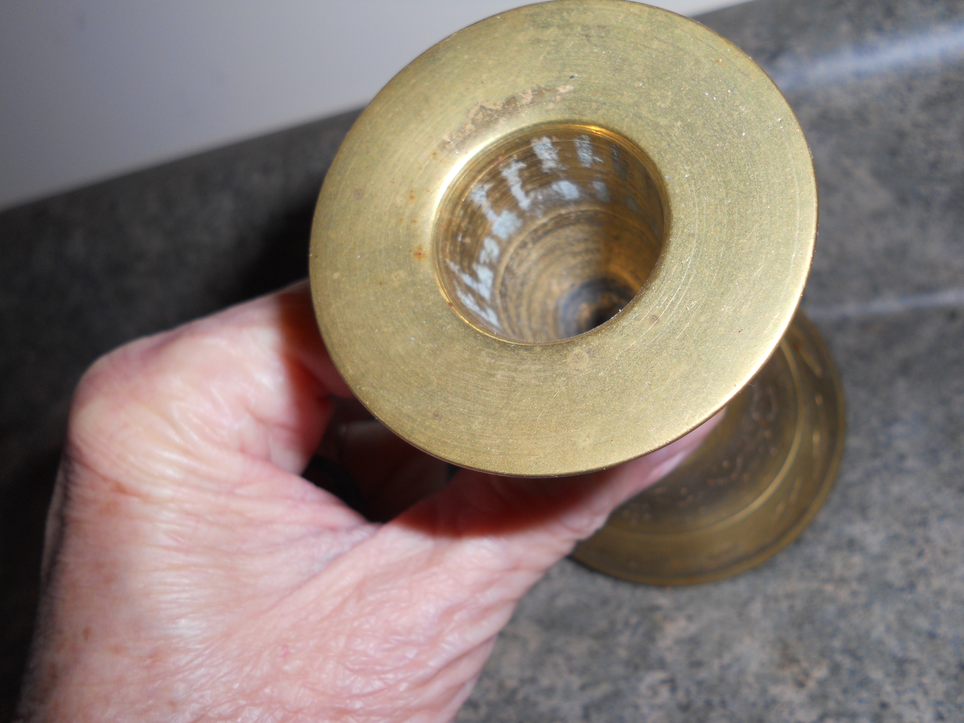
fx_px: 891
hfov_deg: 56.8
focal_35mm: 32
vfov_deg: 44.2
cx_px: 482
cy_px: 362
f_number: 8.8
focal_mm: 5.8
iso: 80
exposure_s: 1/25
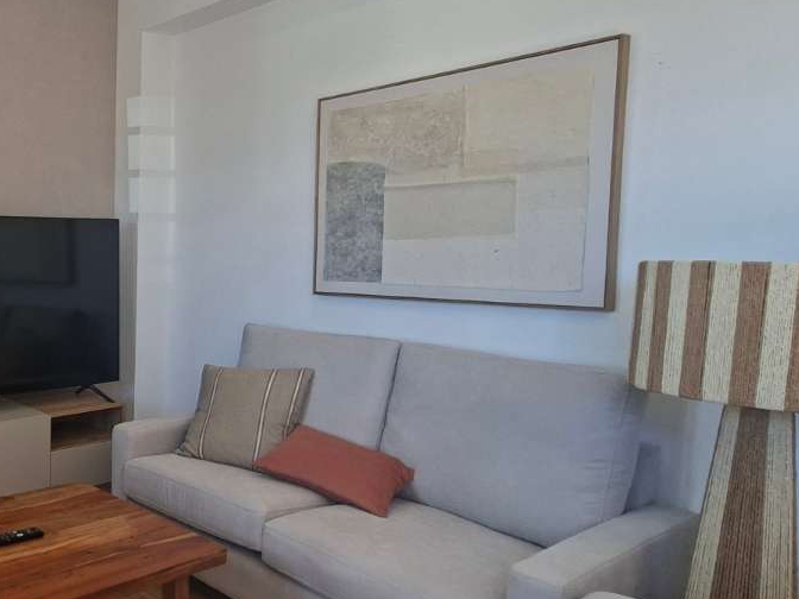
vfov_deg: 48.2
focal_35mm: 29
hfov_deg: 50.2
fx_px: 669
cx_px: 2
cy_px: 311
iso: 50
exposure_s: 1/60
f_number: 2.2
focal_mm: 1.74
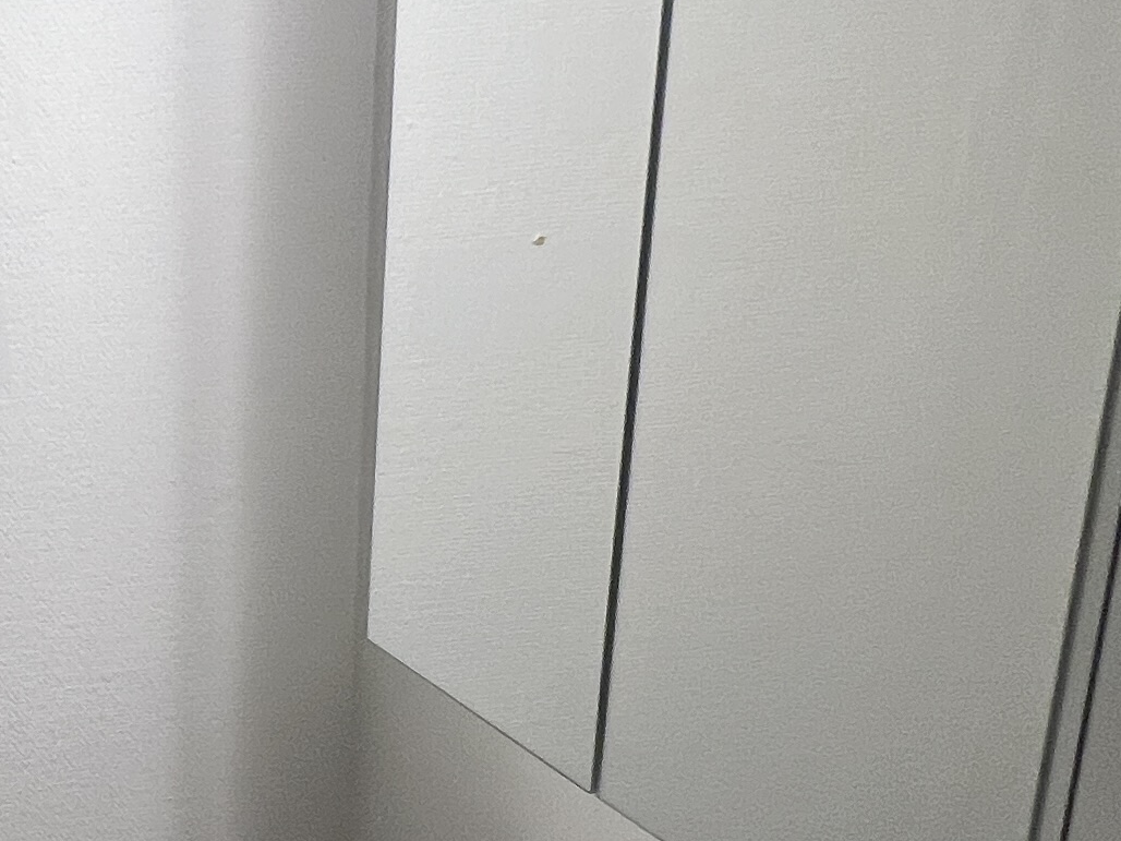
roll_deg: +4.9
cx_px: -375
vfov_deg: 28.3
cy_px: 572
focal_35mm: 51
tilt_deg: -18.1
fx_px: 1652
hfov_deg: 29.4
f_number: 1.8
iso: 80
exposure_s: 1/100
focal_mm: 1.57
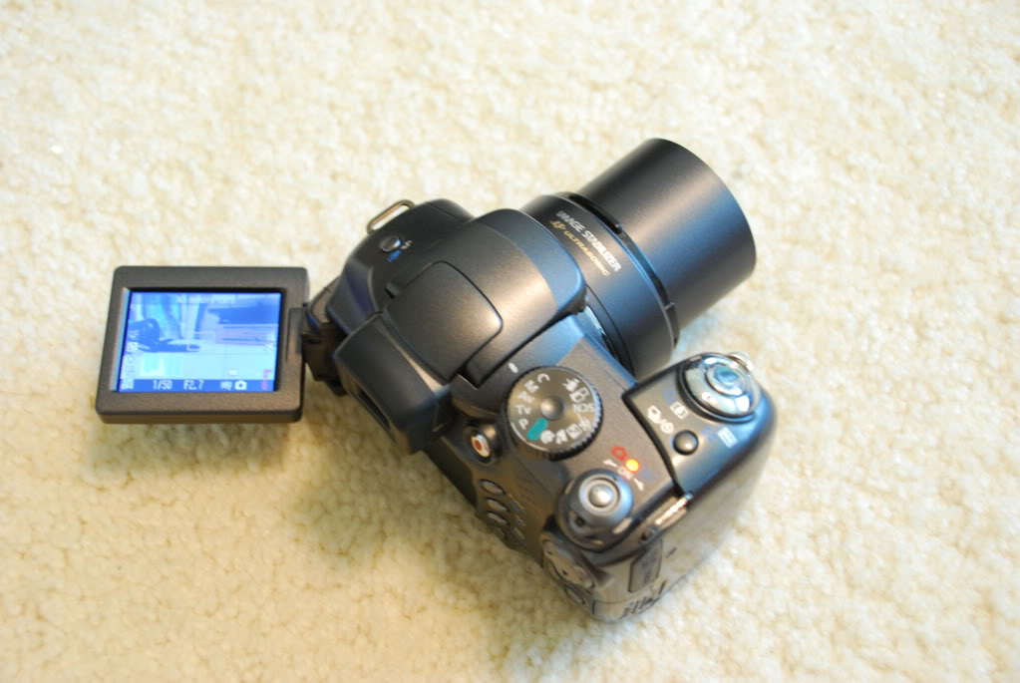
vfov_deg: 28.2
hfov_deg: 41.1
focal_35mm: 48
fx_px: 1362
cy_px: 342
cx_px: 510
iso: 500
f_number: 4.8
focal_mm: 32
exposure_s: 1/4
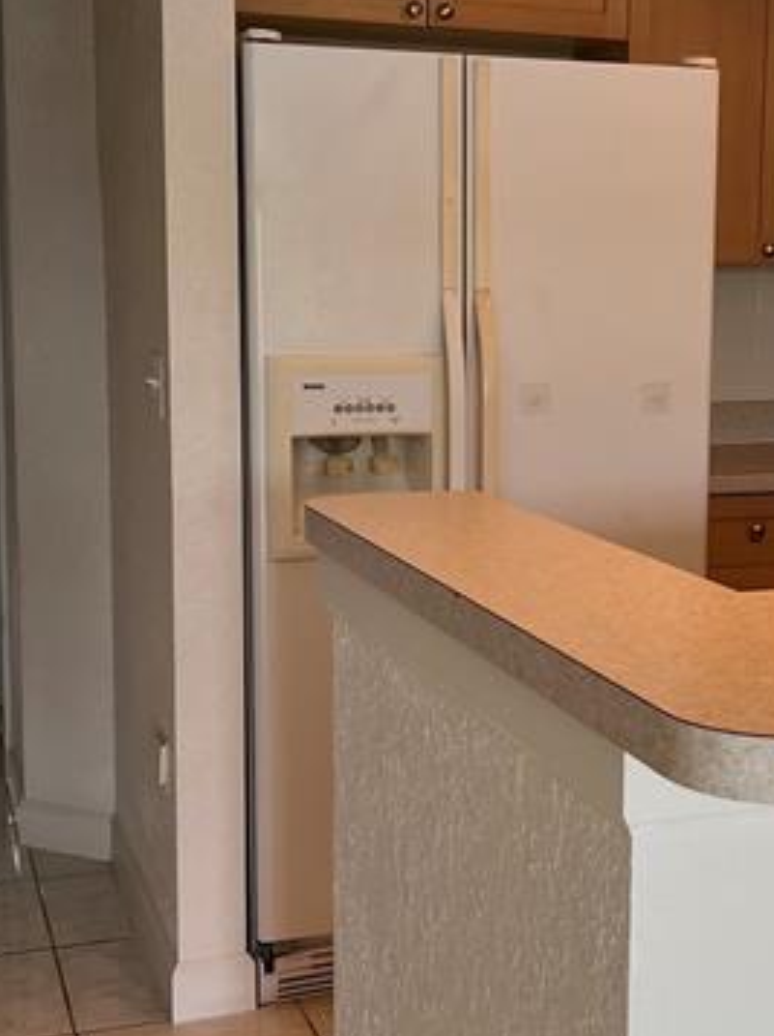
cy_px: 499
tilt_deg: -6.9
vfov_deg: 34.4
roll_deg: -1.5
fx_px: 1673
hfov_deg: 25.7
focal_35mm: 56
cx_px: 583
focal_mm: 5.1
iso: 125
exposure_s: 1/120
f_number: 1.6
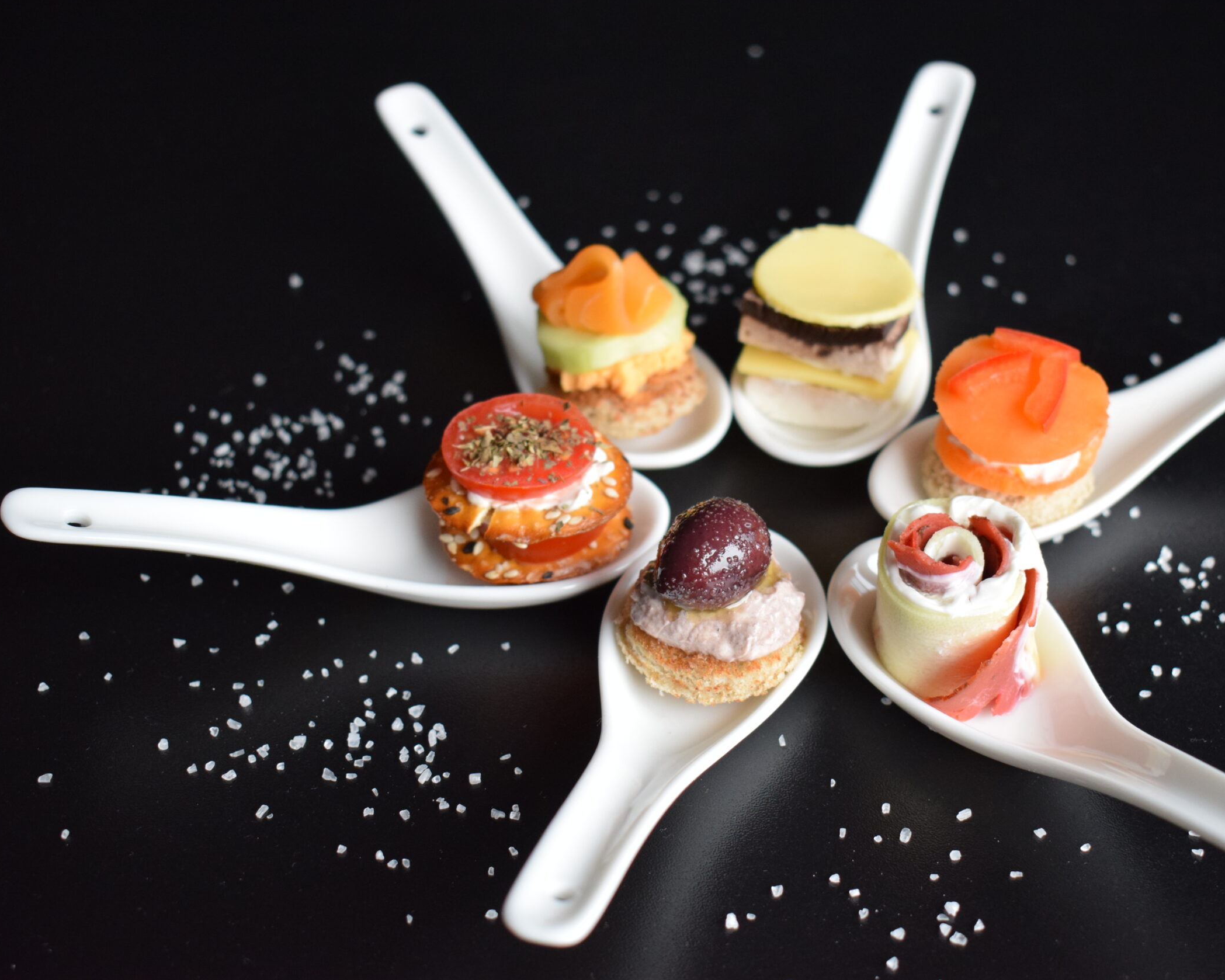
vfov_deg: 27.6
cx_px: 713
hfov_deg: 34.1
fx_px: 1994
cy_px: 483
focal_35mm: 55
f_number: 4.5
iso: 1100
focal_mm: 32
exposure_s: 1/125
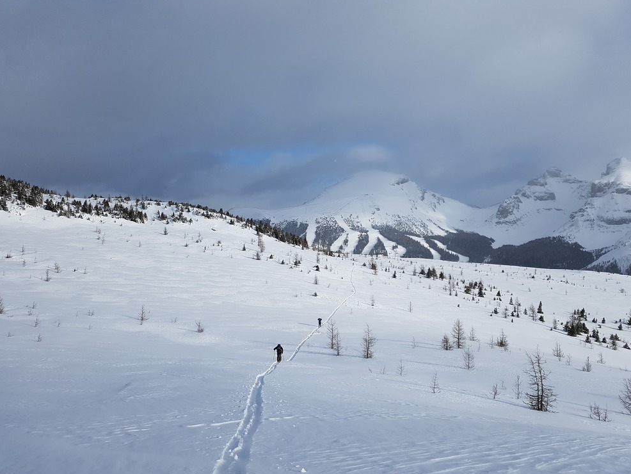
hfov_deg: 65.3
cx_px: 317
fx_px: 492
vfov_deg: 51.4
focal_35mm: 27
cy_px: 240
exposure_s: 1/5152
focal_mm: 4.2
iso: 50
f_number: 1.7
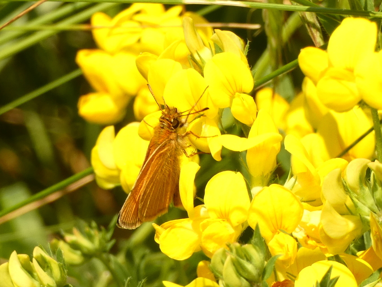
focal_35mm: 200
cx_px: 191
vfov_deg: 7.4
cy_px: 144
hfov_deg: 9.9
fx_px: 2207
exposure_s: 1/125
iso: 80
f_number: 5.5
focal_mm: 35.8
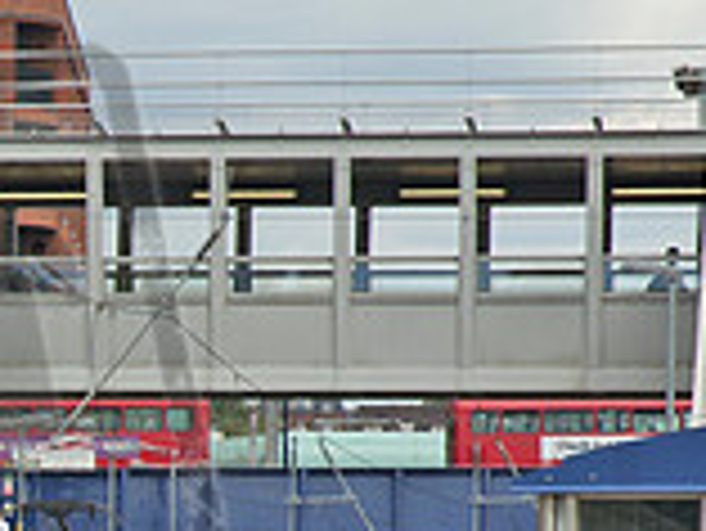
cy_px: 578
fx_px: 6511
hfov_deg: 6.1
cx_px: -364
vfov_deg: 4.7
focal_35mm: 319
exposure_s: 1/500
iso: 280
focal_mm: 60
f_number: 5.6
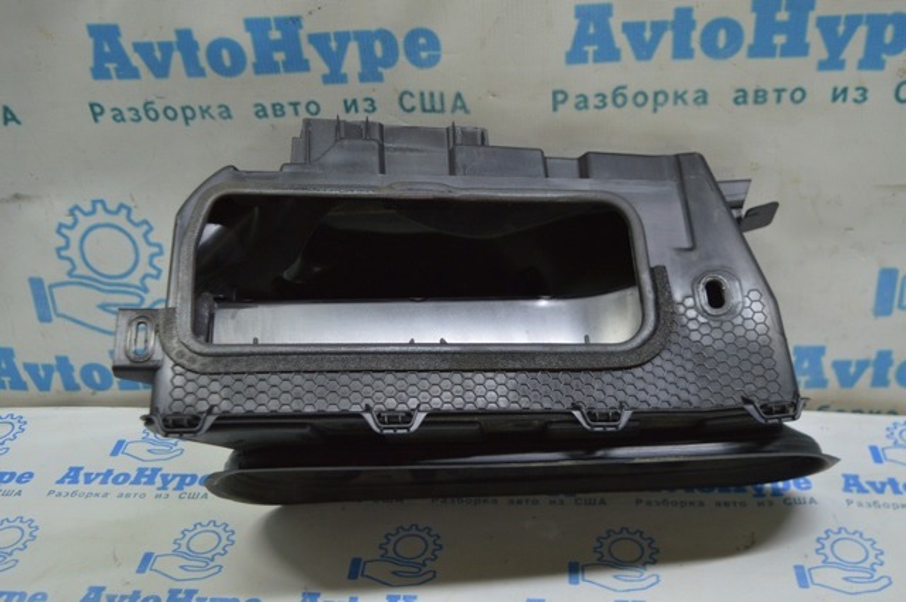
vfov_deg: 34.1
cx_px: 453
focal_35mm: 39
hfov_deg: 49.6
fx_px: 980
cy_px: 301
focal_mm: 26
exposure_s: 1/50
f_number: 4
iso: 400
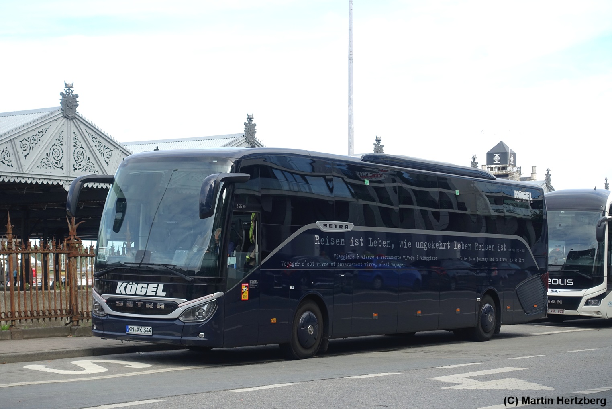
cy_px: 204
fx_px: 1191
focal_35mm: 70
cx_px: 306
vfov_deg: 19.5
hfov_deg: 28.8
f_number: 4
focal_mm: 25.7
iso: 125
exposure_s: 1/500
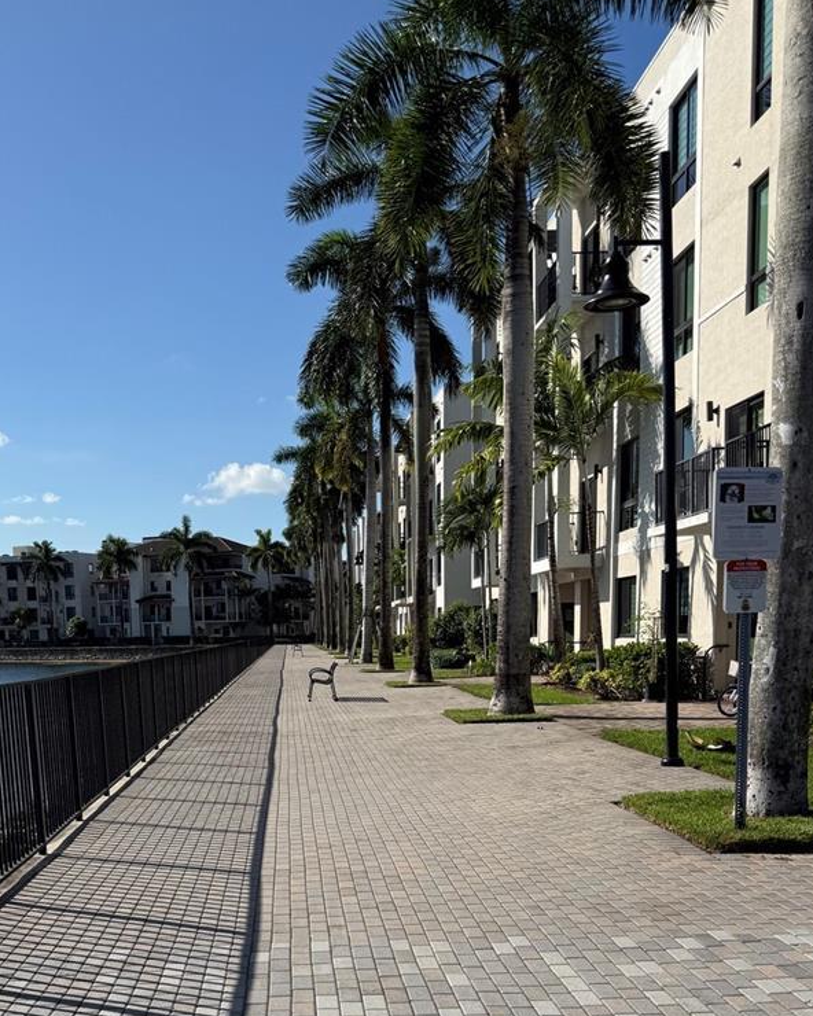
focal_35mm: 38
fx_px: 1143
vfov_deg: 46.0
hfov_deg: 38.9
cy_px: 780
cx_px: 309
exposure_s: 1/6711
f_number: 1.78
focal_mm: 6.76
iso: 80
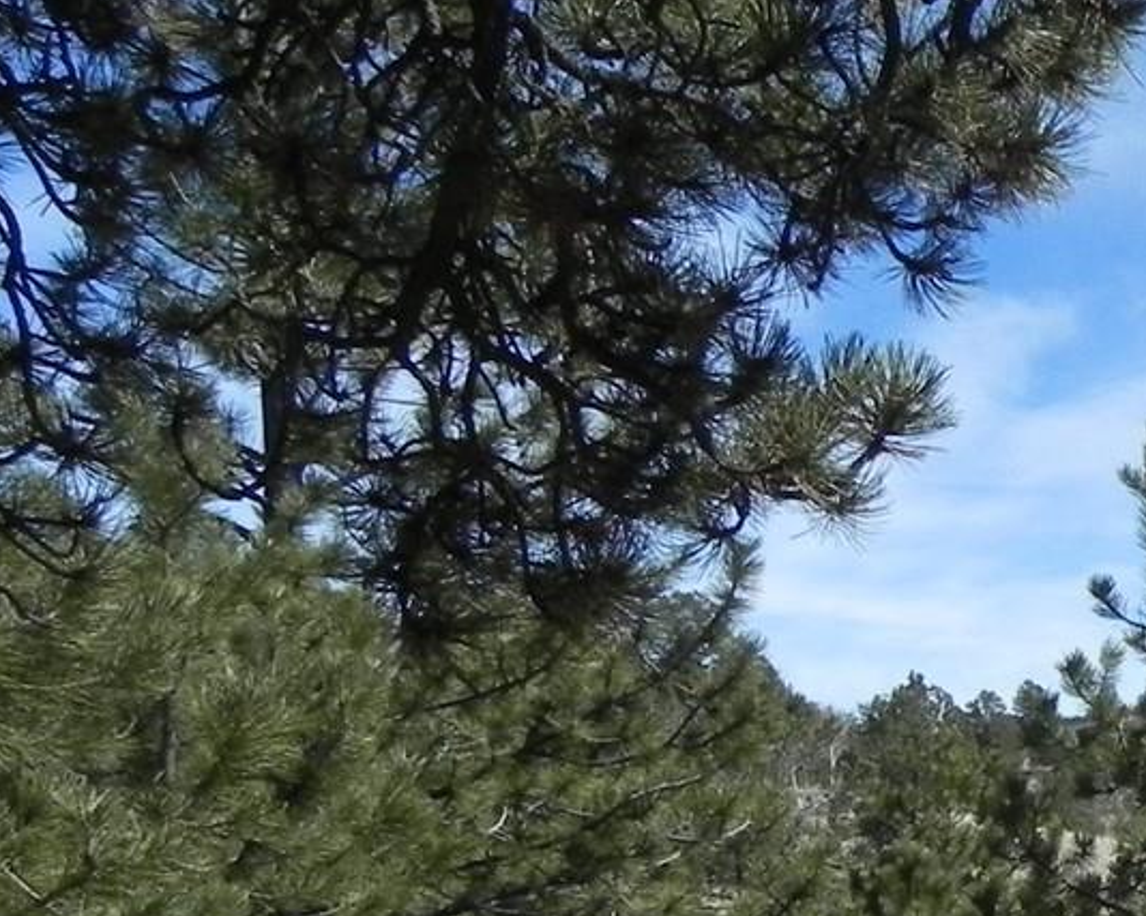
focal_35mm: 76
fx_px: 2577
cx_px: 1676
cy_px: 1064
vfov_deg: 19.2
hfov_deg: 21.4
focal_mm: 4.6
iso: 160
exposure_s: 1/417
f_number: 8
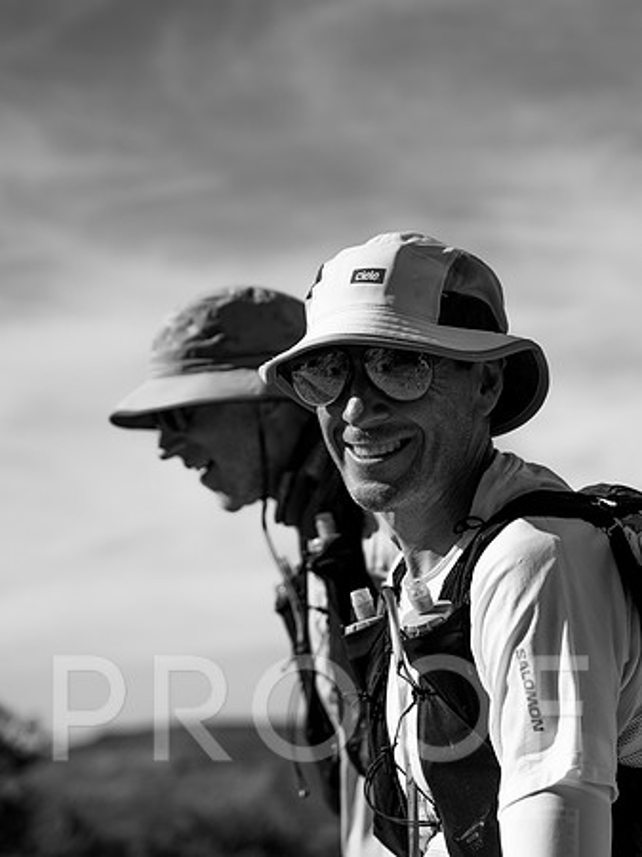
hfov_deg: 14.8
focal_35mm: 99
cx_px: 530
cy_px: 425
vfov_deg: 19.8
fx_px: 2459
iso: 160
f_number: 4
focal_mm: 68
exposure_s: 1/2500
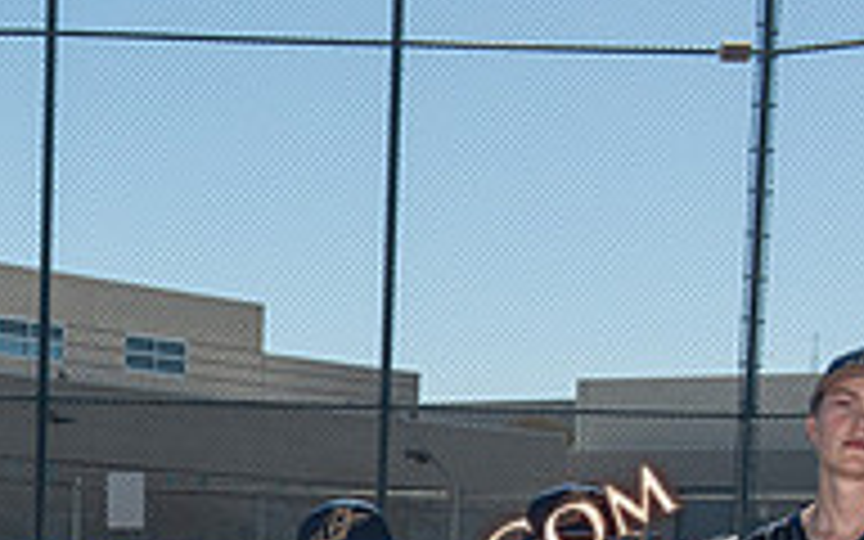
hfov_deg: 17.9
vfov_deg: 11.3
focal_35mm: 111
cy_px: 826
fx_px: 2614
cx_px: -148
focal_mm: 36
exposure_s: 1/320
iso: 200
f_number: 9
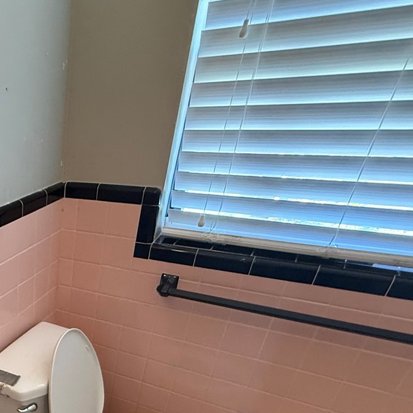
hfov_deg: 42.6
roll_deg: +3.5
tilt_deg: -32.5
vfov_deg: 47.5
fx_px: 418
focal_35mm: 31
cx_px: -28
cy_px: 368
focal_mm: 2.22
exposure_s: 1/60
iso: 500
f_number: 2.2
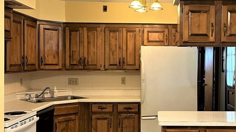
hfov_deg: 38.6
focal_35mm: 53
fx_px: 332
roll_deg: -1.1
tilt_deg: -1.7
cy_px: 68
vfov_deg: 22.6
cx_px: 164
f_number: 1.78
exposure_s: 1/60
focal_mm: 6.86
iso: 200
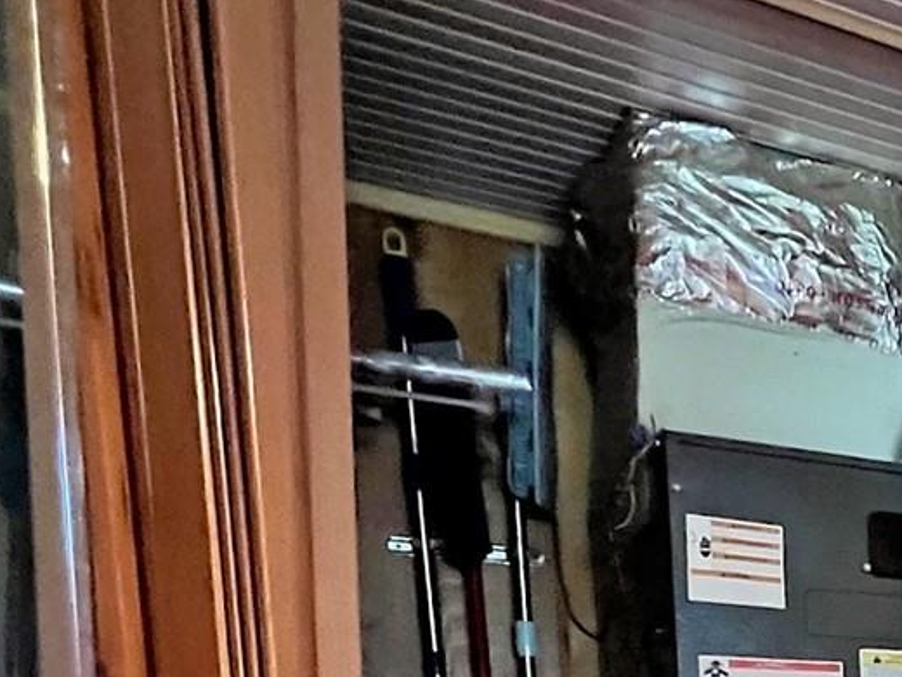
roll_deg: -3.0
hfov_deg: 33.9
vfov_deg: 28.5
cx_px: 1169
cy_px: 912
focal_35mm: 40
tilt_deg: -7.1
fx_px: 1042
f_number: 1.8
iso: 1000
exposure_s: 1/40
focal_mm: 1.57
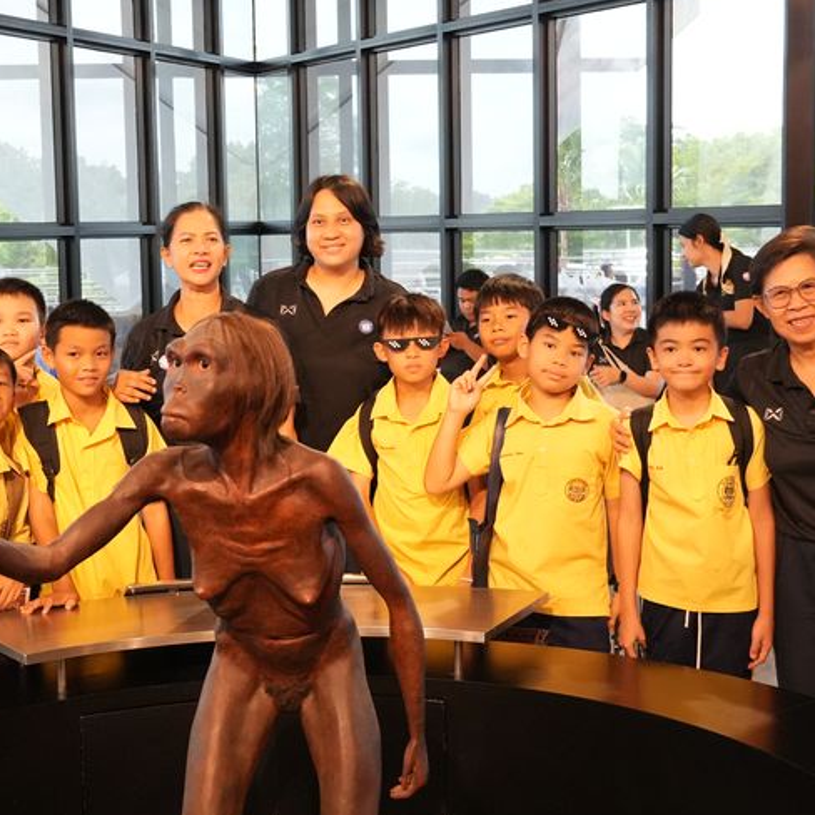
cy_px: 382
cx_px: 354
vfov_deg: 31.1
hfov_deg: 31.1
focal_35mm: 55
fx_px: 1462
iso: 3200
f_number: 4
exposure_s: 1/125
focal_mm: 21
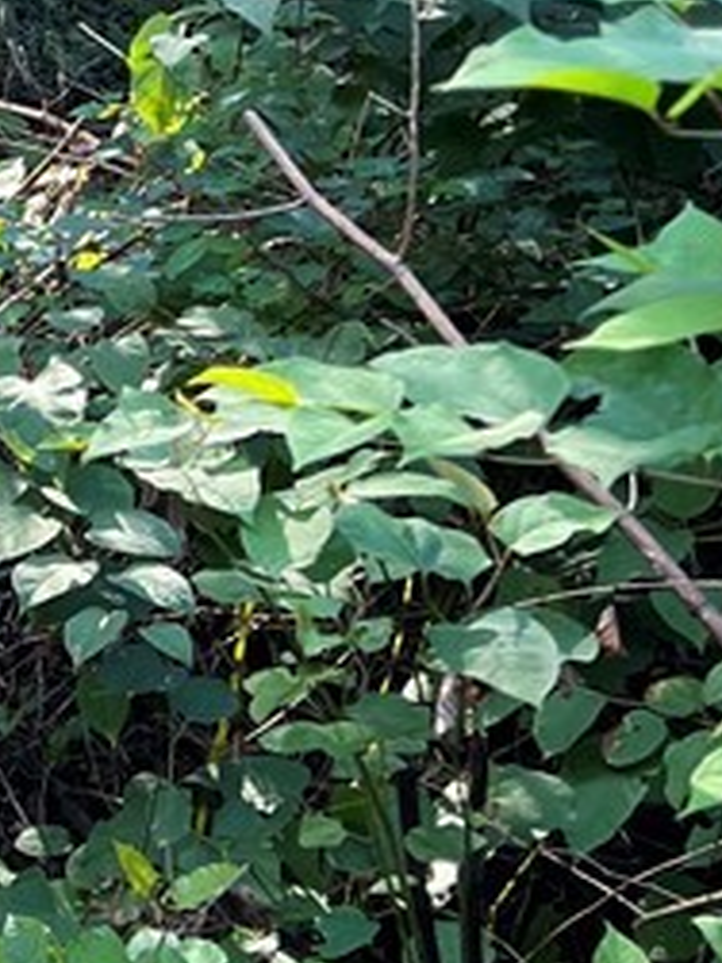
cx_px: -495
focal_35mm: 106
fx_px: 2950
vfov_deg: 18.3
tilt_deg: -9.1
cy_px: 150
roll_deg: -0.4
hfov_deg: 12.9
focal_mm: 5.7
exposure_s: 1/121
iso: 100
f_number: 1.5
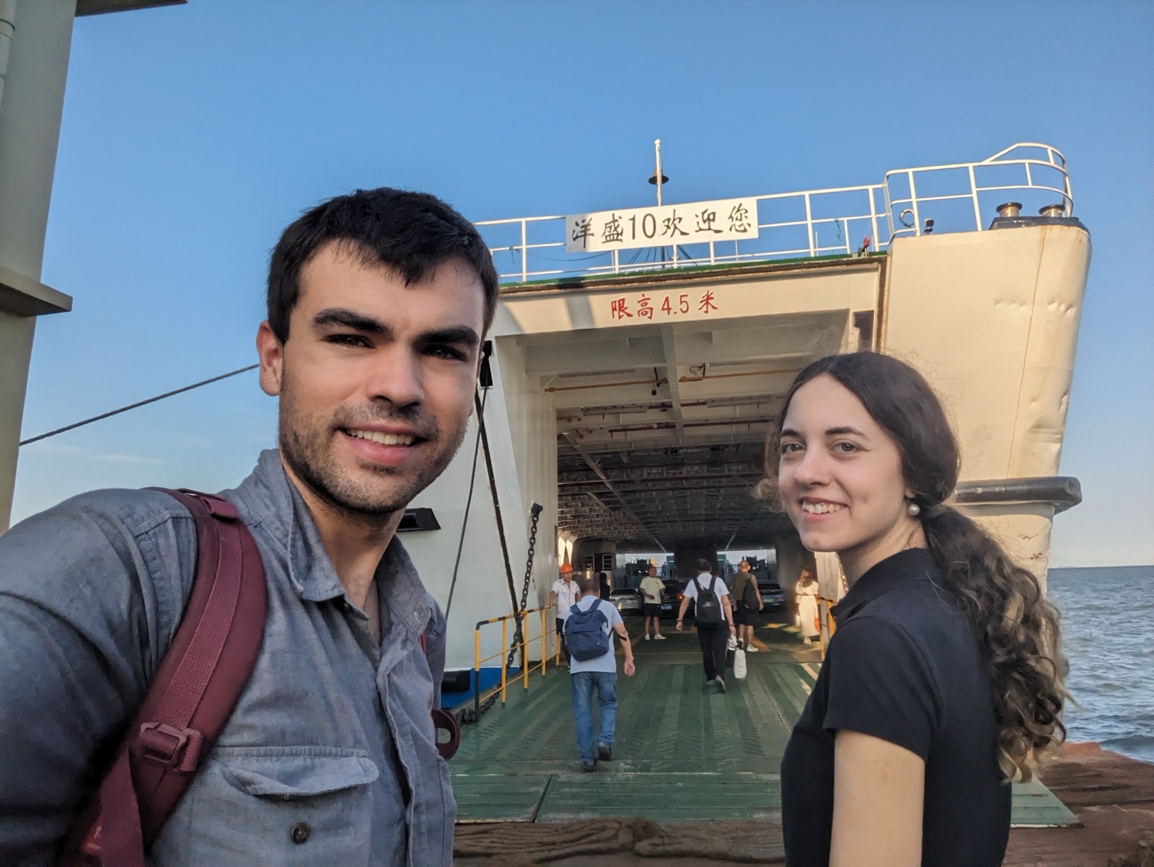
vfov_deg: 56.9
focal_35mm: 24
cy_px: 434
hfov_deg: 71.6
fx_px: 801
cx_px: 577
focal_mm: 2.51
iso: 40
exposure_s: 1/1575
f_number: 2
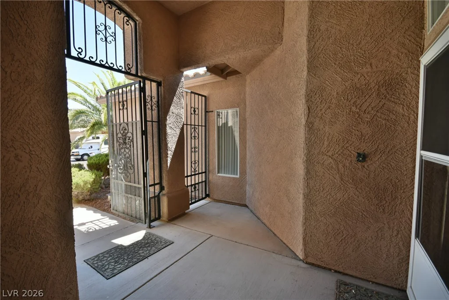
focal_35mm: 15
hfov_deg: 100.4
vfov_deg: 77.4
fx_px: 187
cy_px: 150
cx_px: 224
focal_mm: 10
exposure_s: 1/125
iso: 400
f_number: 7.1
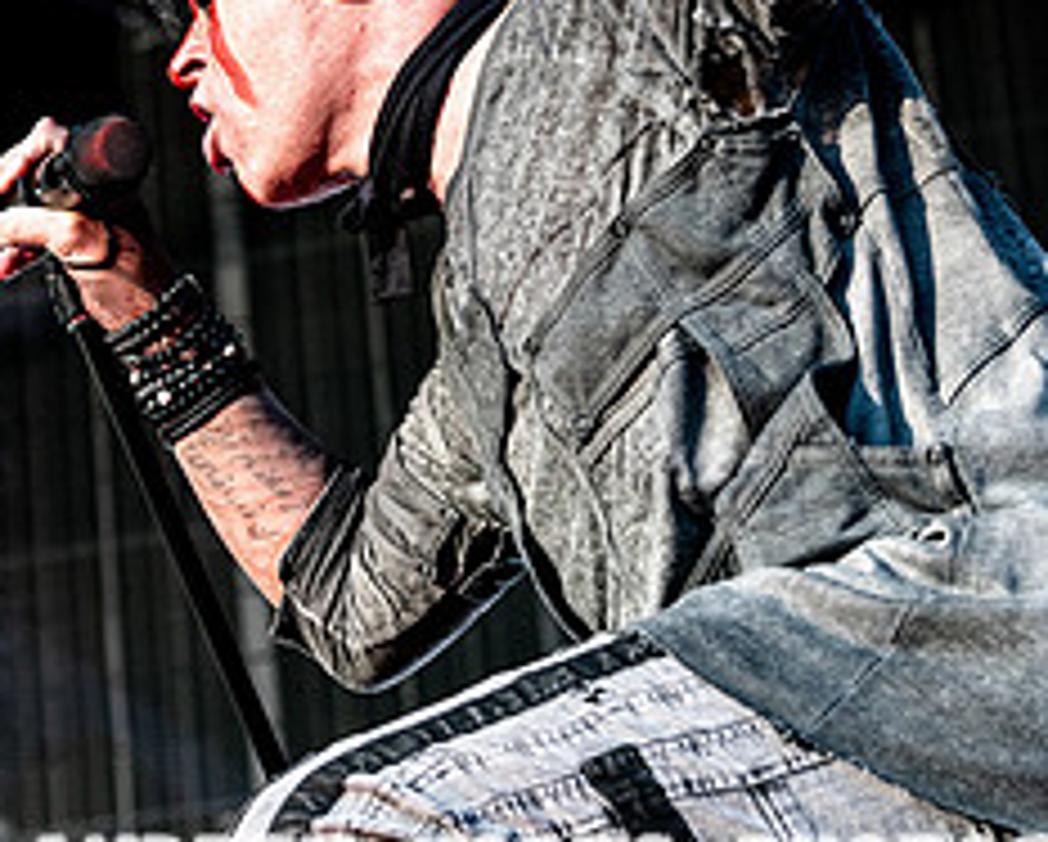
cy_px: 28
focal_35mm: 199
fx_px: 6180
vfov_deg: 7.8
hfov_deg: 9.7
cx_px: 316
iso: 800
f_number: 4.5
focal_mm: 78
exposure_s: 1/2000
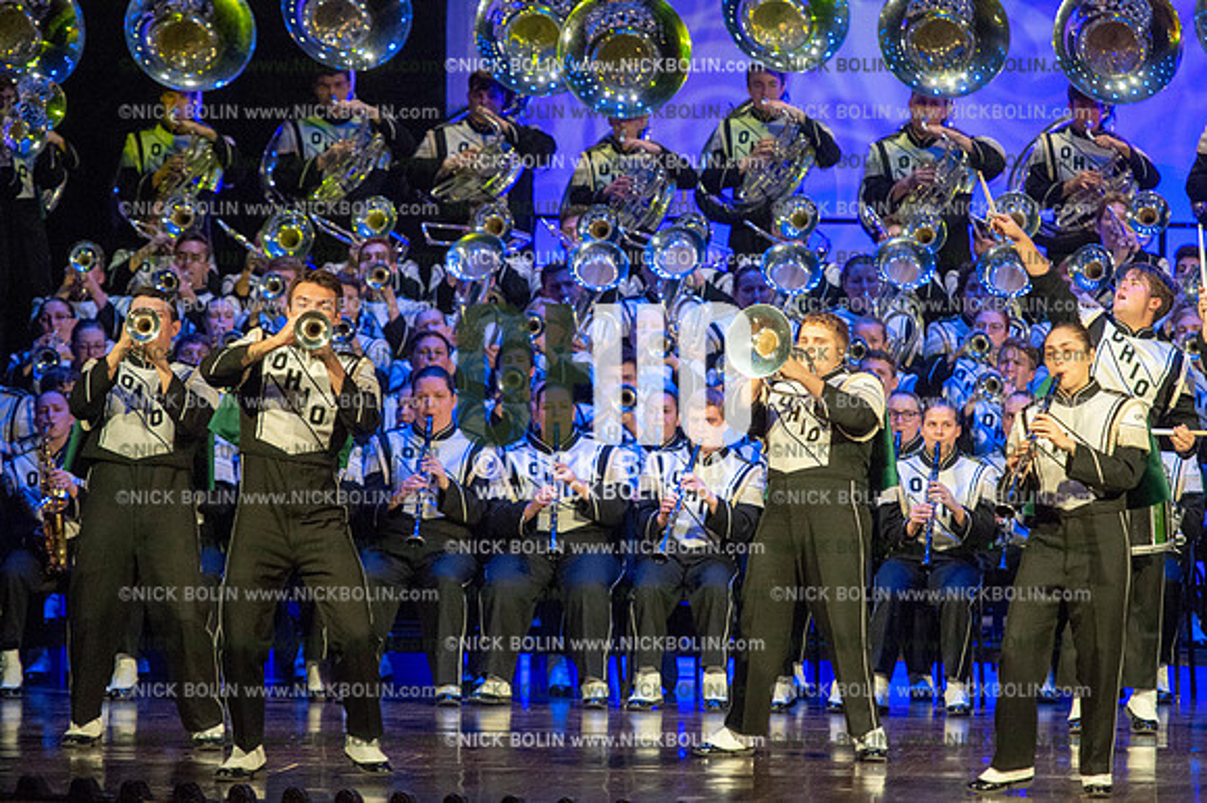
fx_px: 8042
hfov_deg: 8.6
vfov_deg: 5.7
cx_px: 604
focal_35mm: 240
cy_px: 402
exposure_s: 1/320
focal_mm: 240
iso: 8000
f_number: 5.6
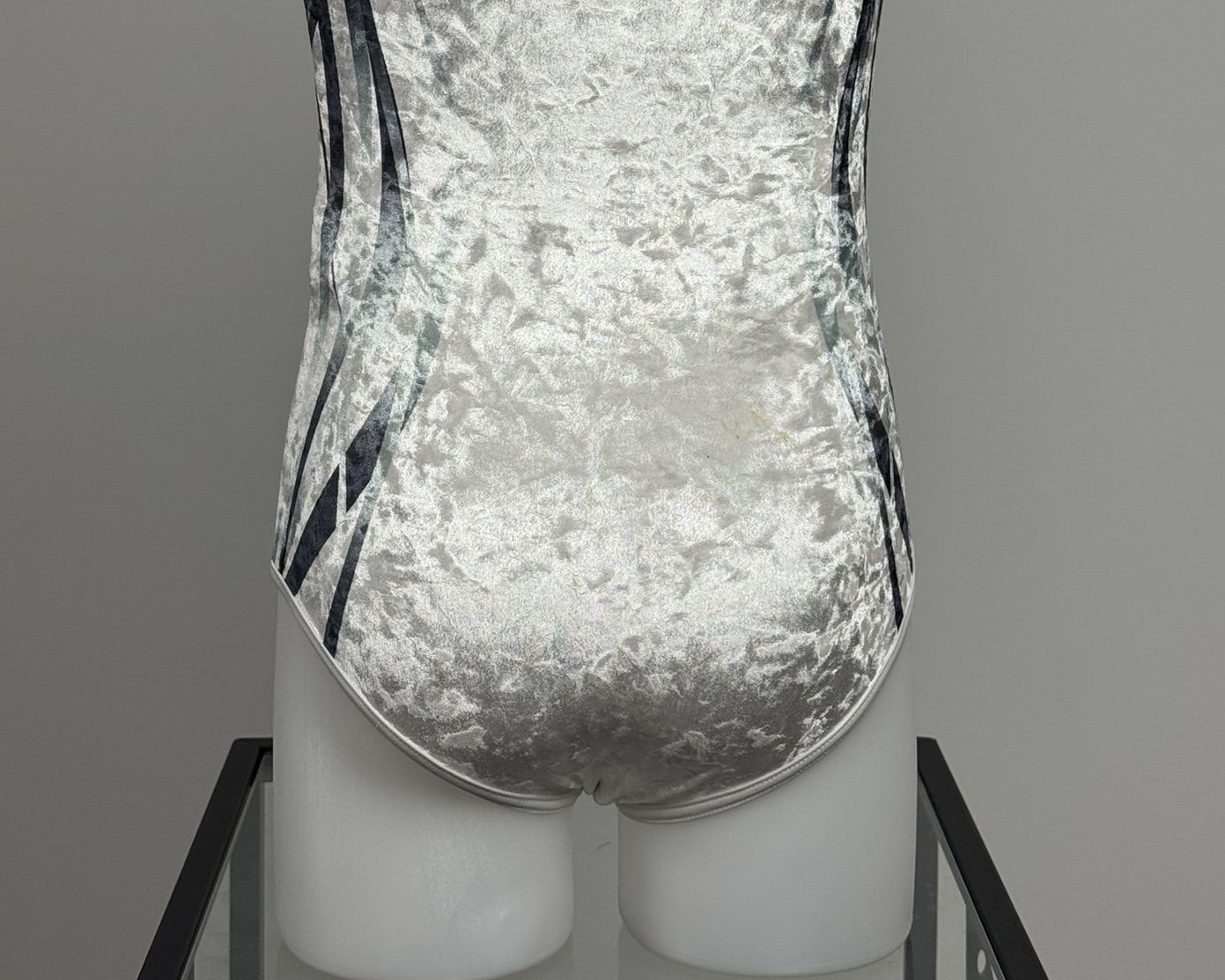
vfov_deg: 21.9
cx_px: 621
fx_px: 2502
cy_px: 184
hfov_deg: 27.5
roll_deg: -0.1
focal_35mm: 69
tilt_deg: -6.0
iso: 50
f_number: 1.78
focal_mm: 6.76
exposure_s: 1/196
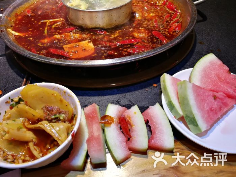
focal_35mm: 27
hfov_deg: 65.3
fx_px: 184
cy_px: 88
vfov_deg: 51.4
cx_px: 118
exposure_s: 1/100
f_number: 2.2
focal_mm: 3.95
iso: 200
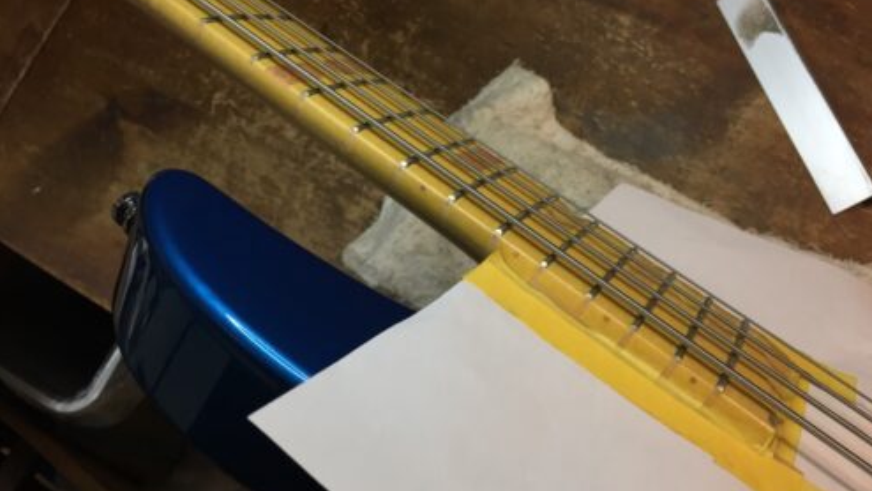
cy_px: 275
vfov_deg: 36.6
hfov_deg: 61.0
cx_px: 438
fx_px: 740
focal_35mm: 32
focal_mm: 4.15
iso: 32
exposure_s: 1/30
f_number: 2.2
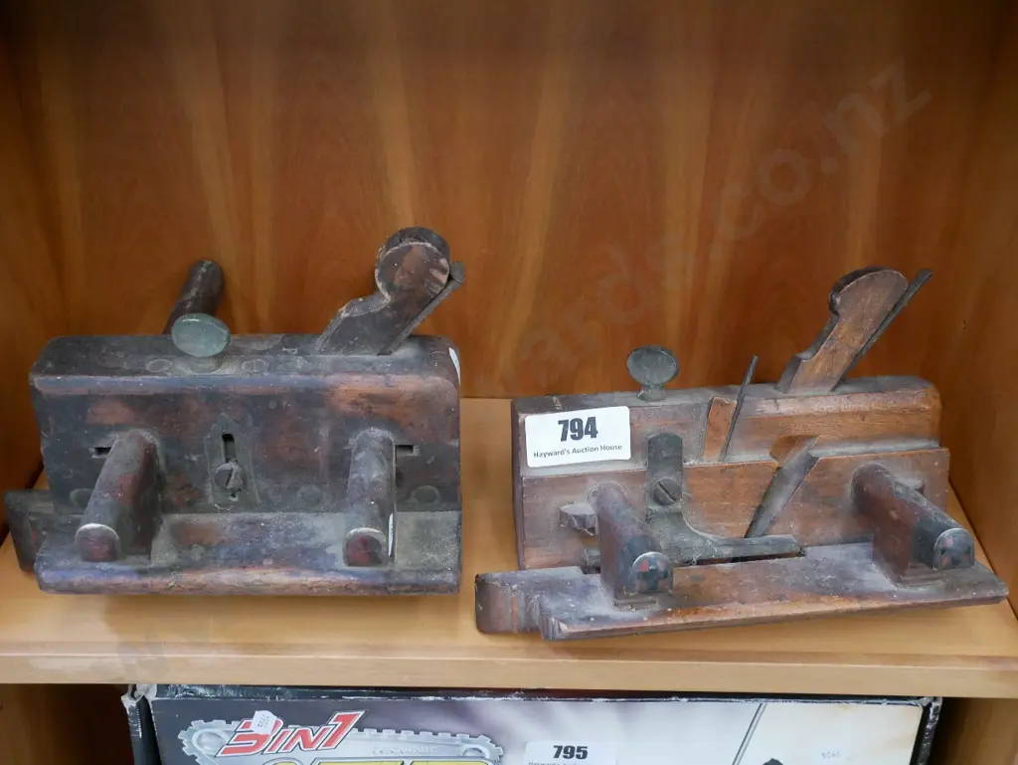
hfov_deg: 51.3
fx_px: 1059
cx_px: 509
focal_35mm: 36
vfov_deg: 39.7
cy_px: 382
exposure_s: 1/25
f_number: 5.6
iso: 3200
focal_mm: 18
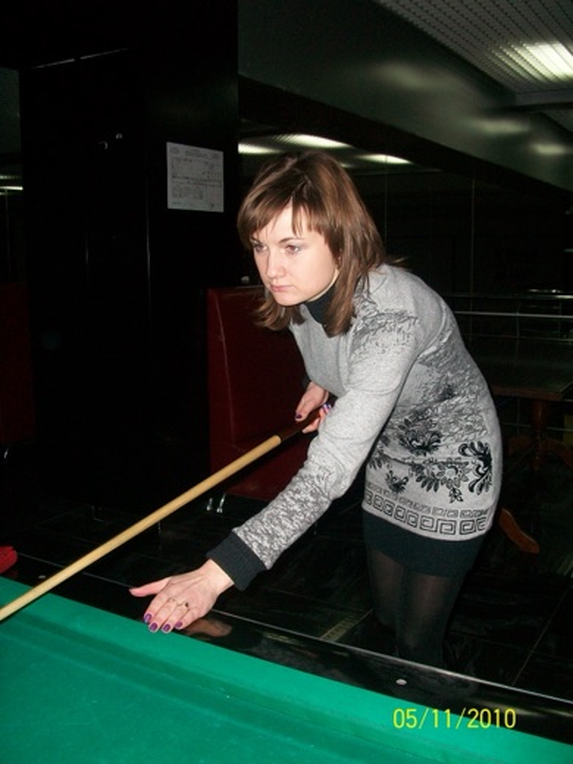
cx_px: 286
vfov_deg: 54.0
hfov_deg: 41.8
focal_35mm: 34
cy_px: 382
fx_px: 750
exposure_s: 1/60
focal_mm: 5.7
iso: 120
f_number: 2.8
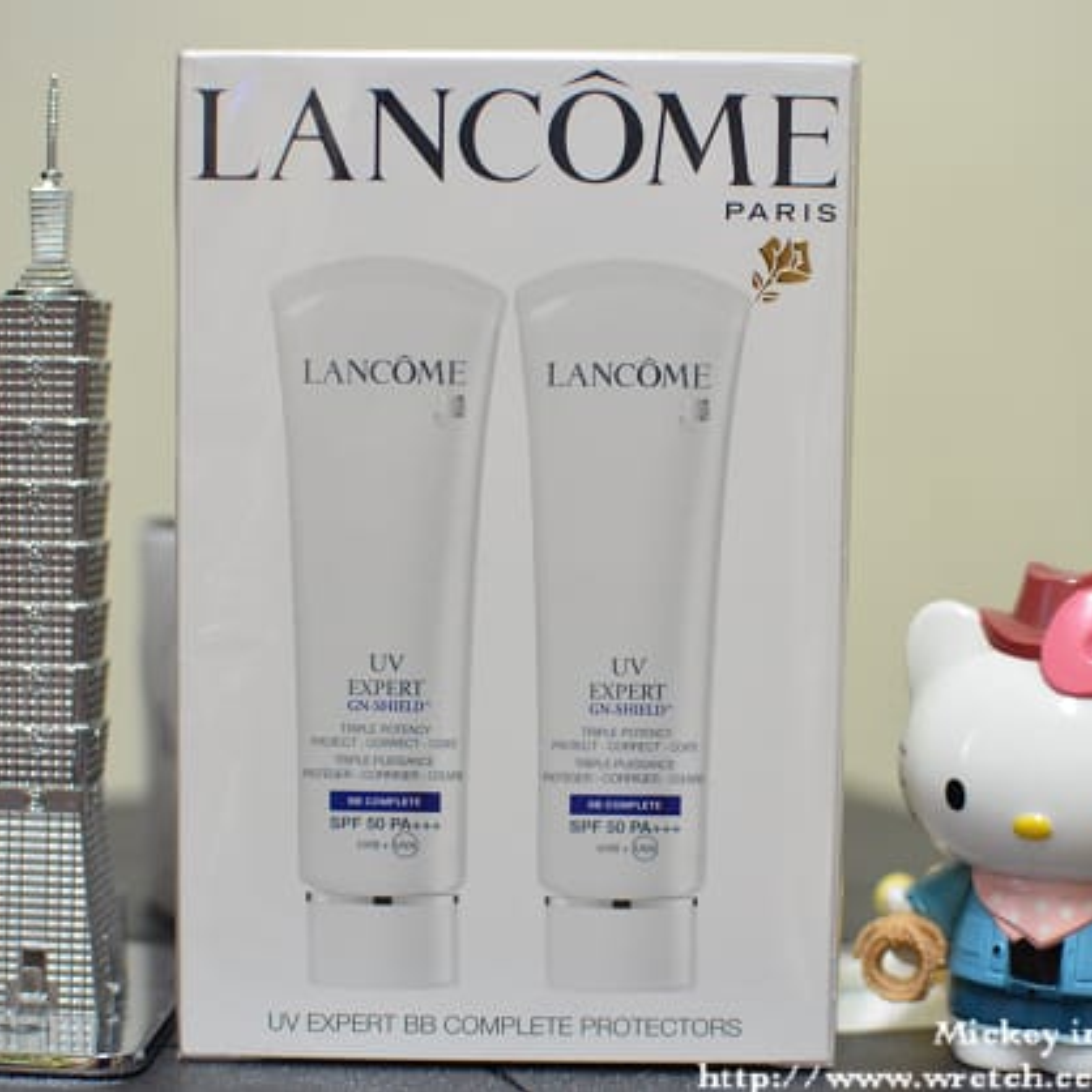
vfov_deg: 25.5
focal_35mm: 68
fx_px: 2414
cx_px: 568
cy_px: 546
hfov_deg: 25.5
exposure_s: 1/80
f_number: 2.8
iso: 1250
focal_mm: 35
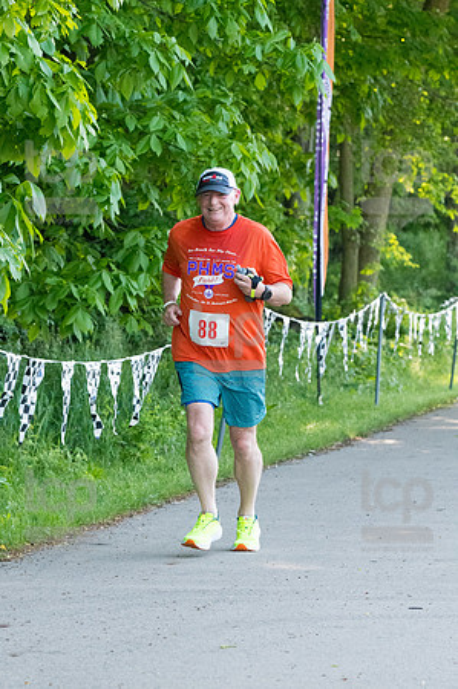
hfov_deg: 7.5
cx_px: 229
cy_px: 344
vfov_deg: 11.2
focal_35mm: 183
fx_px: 3500
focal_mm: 122
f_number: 5.6
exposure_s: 1/1600
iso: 4000
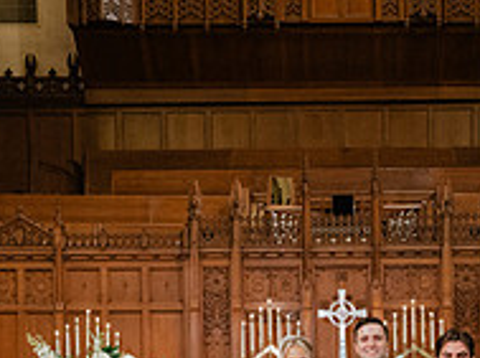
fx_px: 983
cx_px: 350
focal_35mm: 71
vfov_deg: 19.3
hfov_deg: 27.1
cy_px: 448
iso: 2000
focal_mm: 24
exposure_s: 1/160
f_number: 2.8
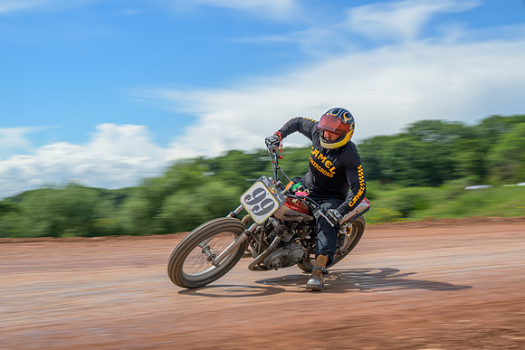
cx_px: 262
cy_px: 175
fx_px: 1036
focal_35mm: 71
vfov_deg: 19.2
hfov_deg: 28.4
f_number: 8
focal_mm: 71
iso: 64
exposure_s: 1/125
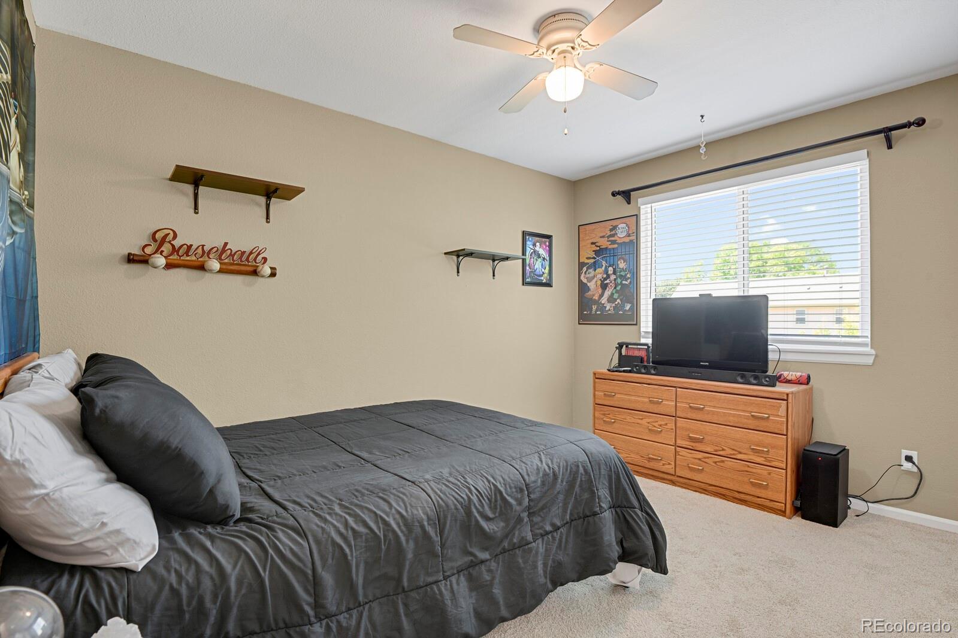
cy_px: 319
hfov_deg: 93.3
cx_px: 479
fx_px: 452
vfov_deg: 70.4
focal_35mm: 17
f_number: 8
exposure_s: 8
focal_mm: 17
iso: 250
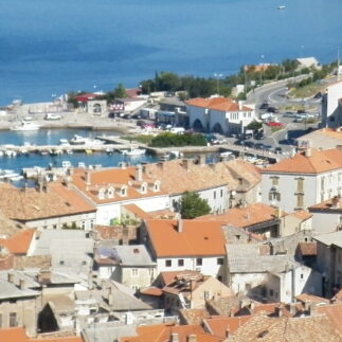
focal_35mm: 227
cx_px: 288
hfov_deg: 7.7
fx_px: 2537
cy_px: 20
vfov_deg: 7.7
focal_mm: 14.6
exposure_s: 1/500
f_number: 5.3
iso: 80
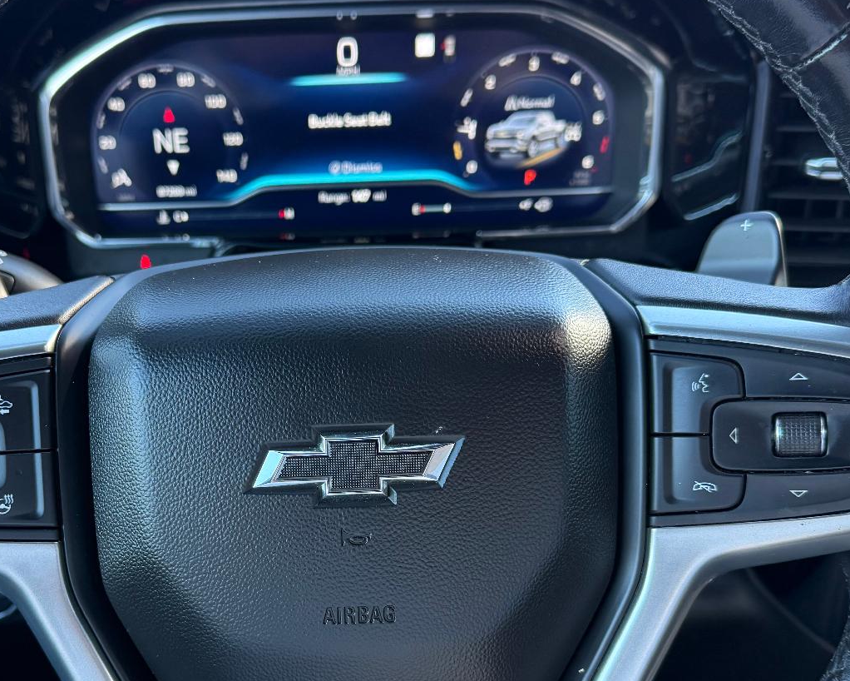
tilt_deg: -28.8
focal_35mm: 44
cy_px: 430
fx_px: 1107
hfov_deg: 41.8
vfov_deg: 34.0
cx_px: 336
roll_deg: -1.9
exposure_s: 1/117
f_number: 1.78
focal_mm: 6.76
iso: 200
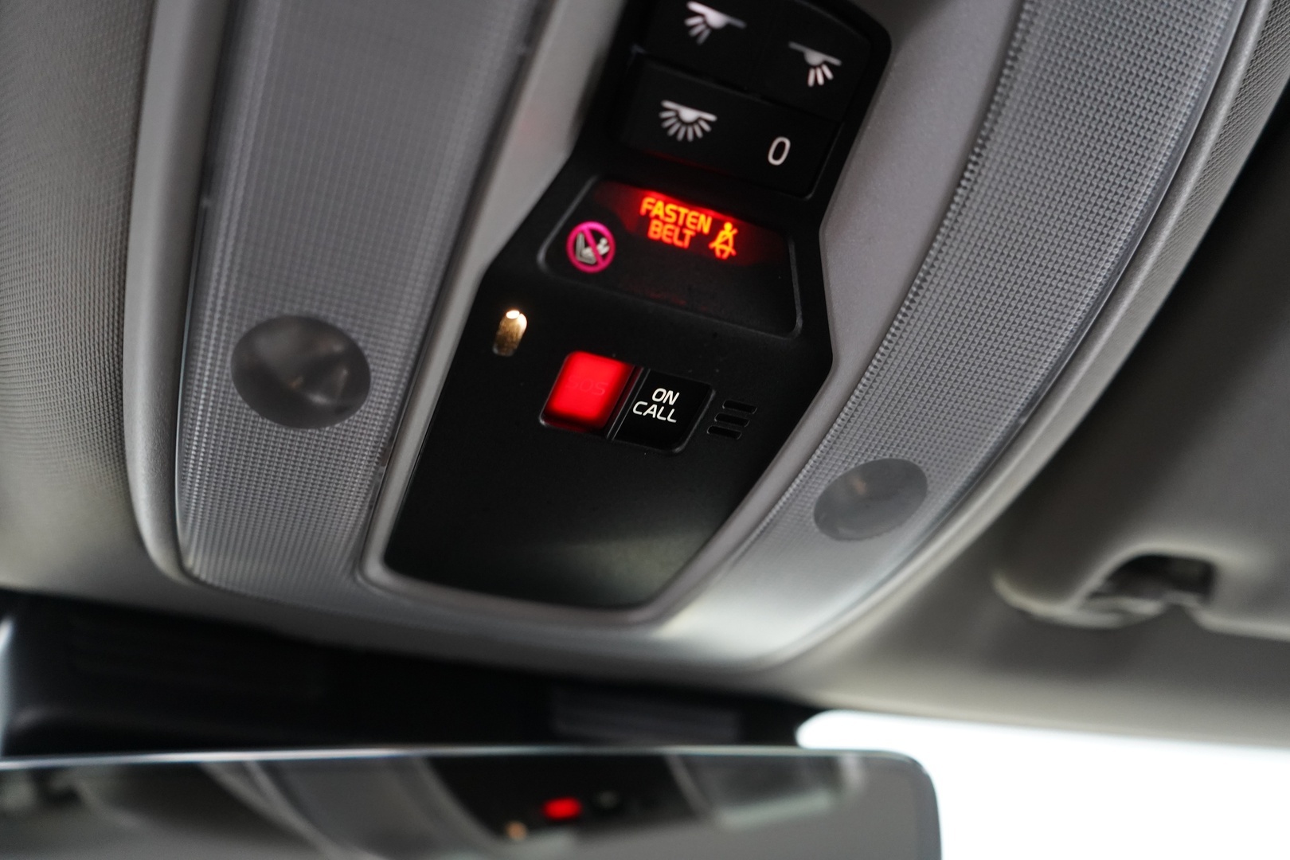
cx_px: 645
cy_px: 430
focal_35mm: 28
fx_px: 1003
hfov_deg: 65.5
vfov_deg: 46.4
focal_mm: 28
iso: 4000
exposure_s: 1/40
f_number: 3.5
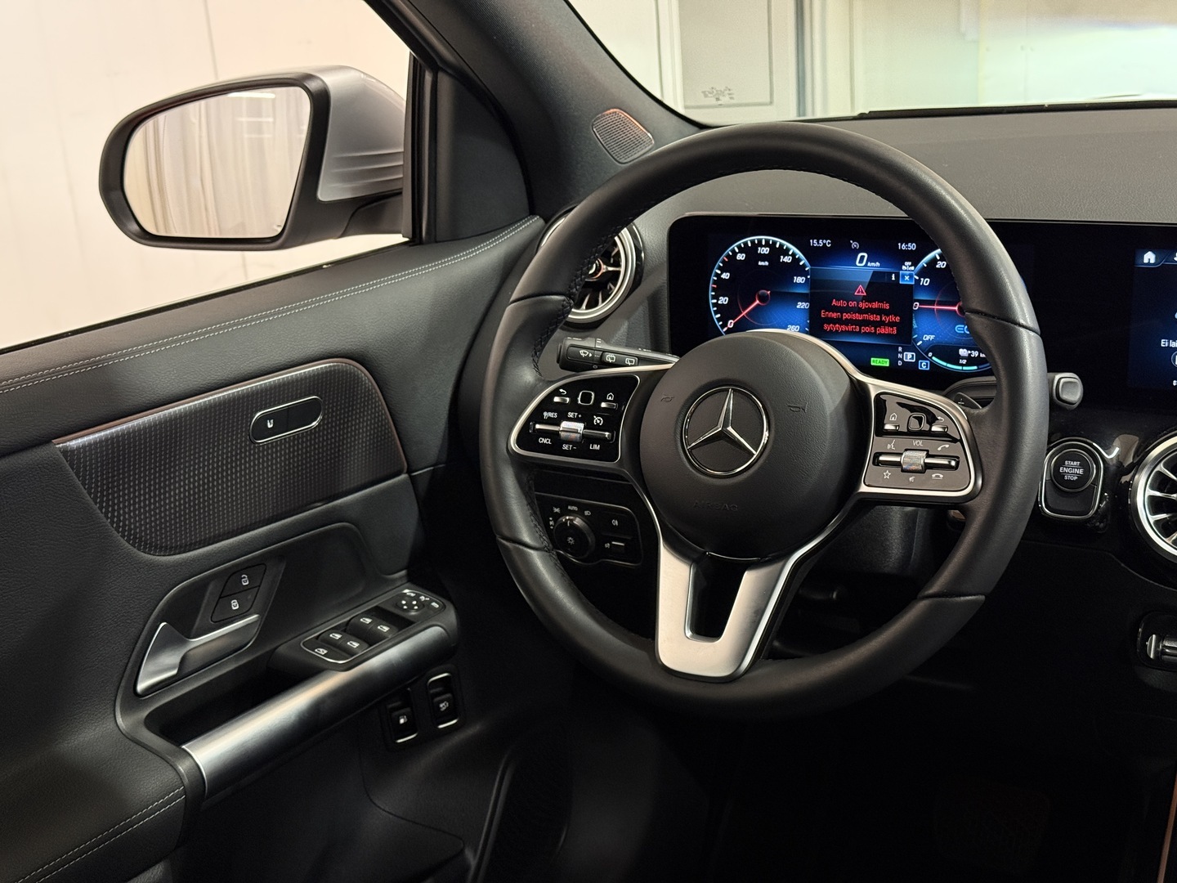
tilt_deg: -18.3
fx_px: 1632
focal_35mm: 48
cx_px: 588
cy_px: 442
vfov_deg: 30.3
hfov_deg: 39.7
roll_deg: +4.5
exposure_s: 1/40
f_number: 1.78
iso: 400
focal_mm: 6.76
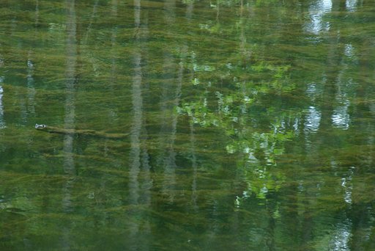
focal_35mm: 202
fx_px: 2110
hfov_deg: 10.2
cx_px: 188
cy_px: 126
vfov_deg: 6.8
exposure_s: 1/50
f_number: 5.6
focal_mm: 135
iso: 200
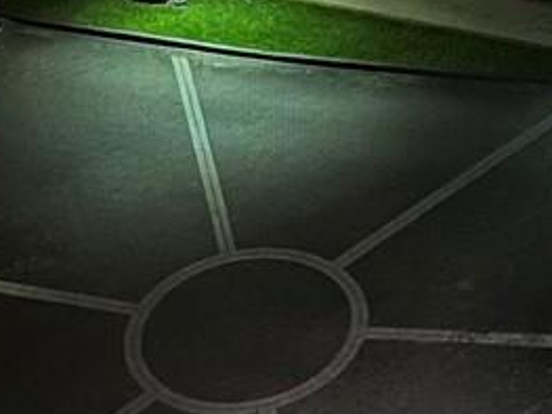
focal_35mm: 158
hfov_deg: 12.2
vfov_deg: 9.3
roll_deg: -4.0
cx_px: 676
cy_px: -63
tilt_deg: -35.2
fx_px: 2518
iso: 640
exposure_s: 1/11
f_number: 1.6
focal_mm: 5.1
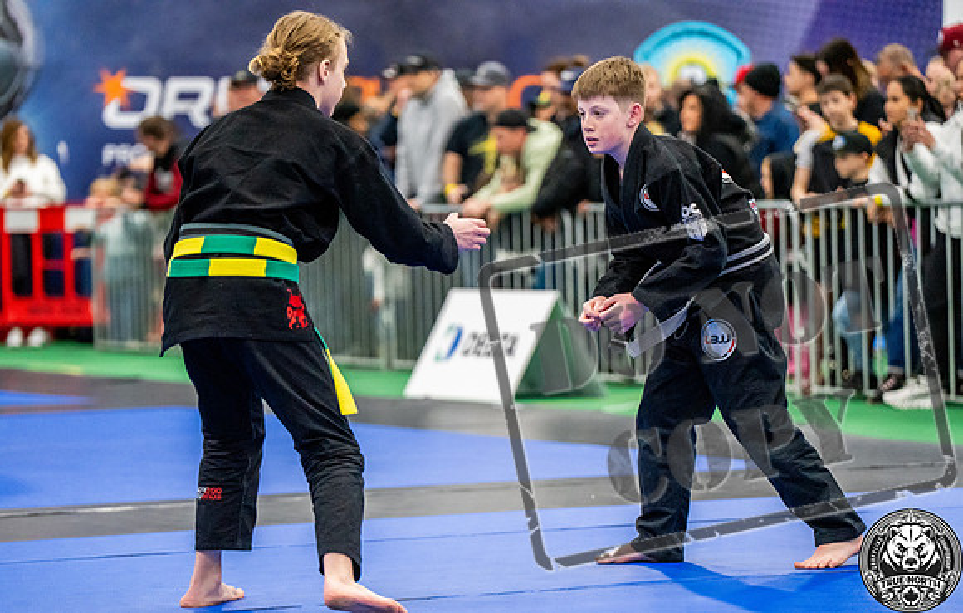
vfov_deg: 7.7
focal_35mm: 171
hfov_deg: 12.1
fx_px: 4524
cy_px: 362
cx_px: 420
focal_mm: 150
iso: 5000
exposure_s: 1/500
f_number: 2.8
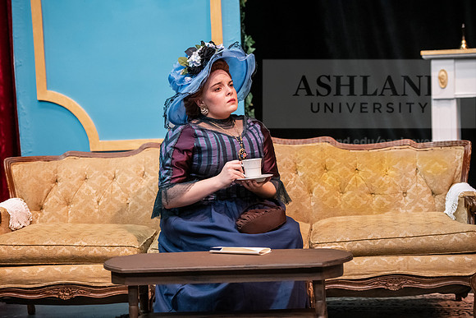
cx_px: 238
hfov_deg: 18.3
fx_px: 1481
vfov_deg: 12.2
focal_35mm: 112
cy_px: 159
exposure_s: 1/200
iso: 3200
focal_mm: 112
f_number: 3.2
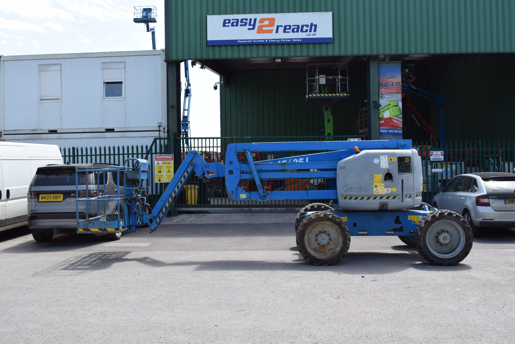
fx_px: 515
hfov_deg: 53.1
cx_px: 258
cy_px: 172
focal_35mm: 36
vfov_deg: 36.9
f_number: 8
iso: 200
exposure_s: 1/250
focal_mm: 24
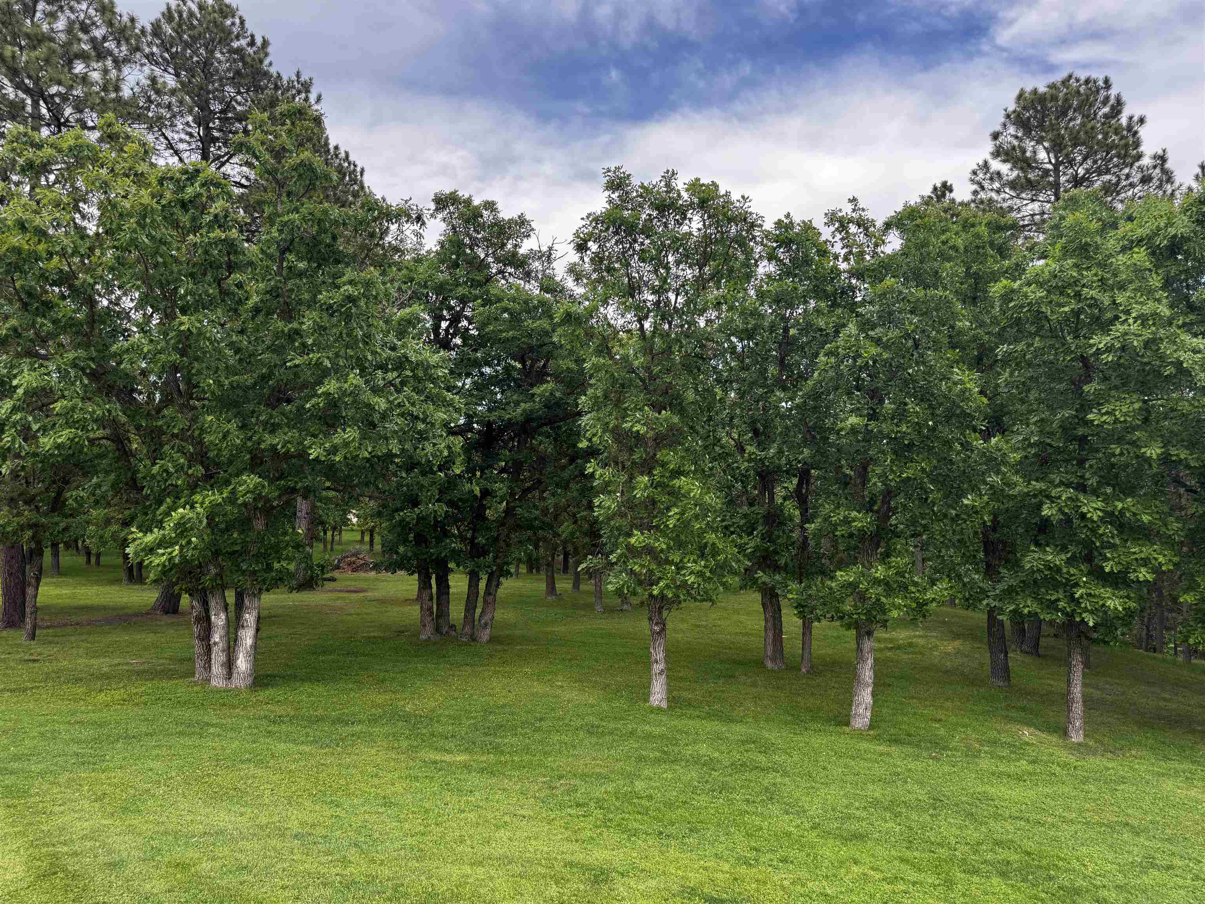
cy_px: 452
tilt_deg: -0.3
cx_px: 602
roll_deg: +1.3
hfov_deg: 71.6
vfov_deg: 56.8
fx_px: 835
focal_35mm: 24
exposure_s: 1/488
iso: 80
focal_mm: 6.76
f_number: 1.78
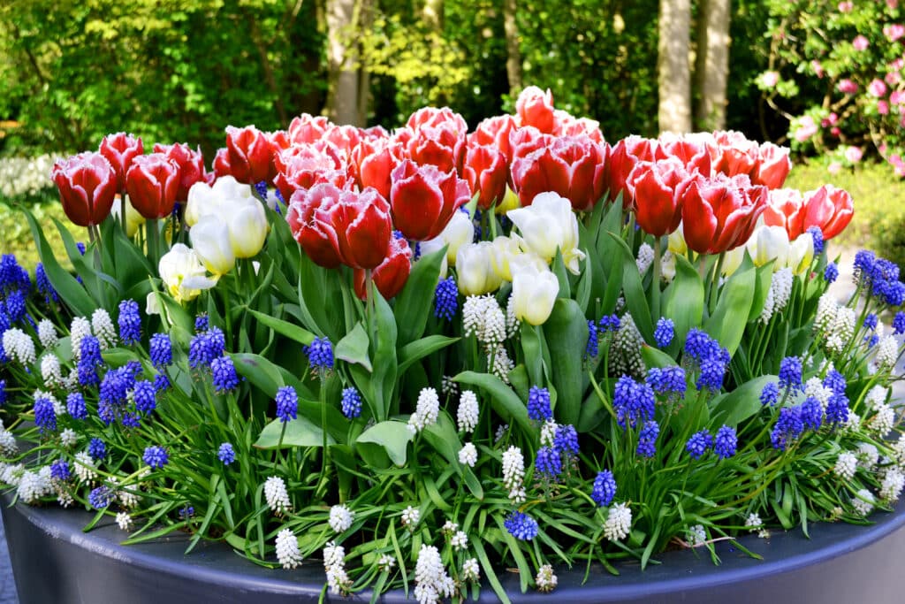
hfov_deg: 41.1
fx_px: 1207
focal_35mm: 48
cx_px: 452
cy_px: 302
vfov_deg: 28.1
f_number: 5.6
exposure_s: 1/125
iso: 180
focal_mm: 32
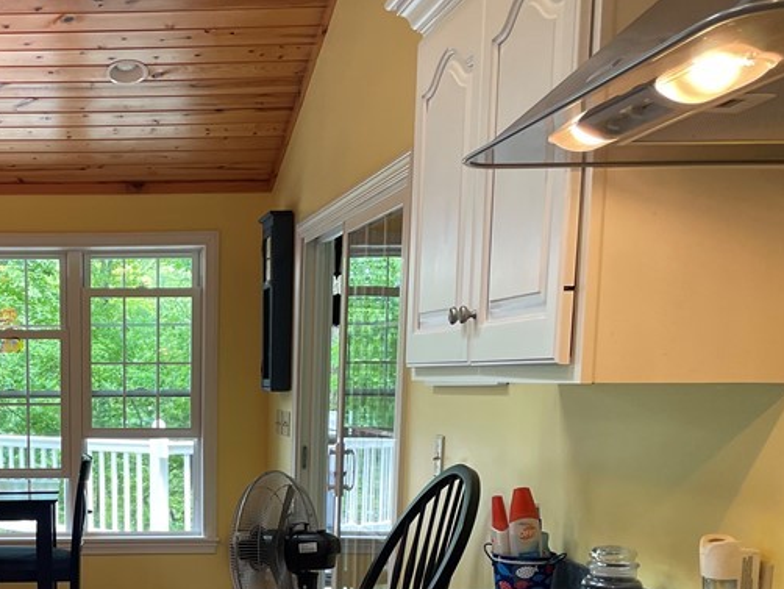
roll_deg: +0.9
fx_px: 1201
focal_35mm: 53
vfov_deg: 26.5
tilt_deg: -7.4
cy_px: 547
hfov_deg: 34.3
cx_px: 92
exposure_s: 1/120
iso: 80
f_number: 1.6
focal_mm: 4.2
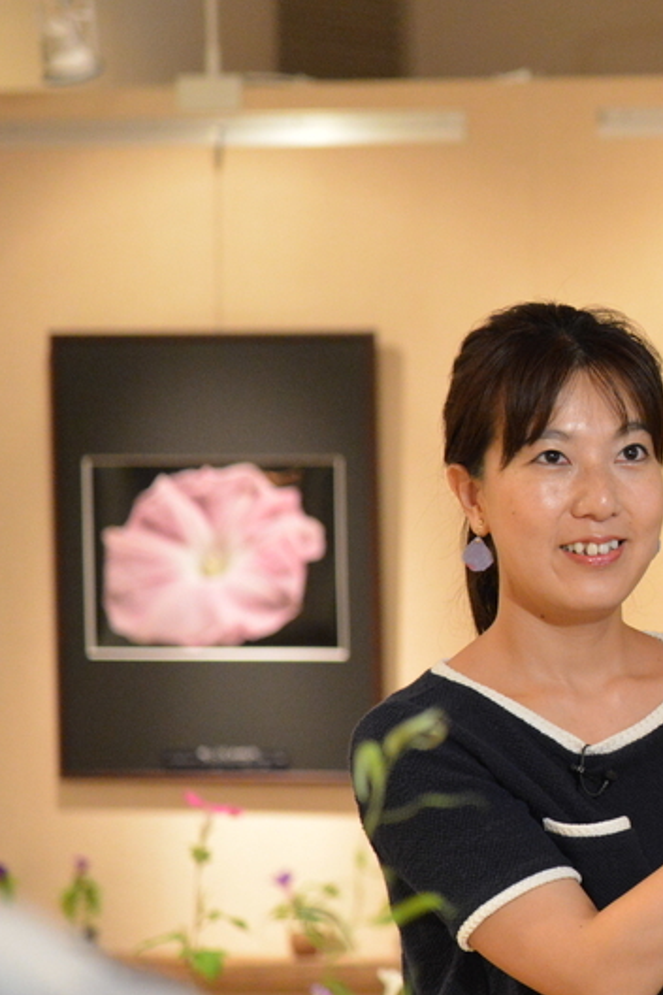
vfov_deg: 7.5
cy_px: 485
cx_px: 1042
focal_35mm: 273
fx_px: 7541
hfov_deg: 5.0
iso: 5000
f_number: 4
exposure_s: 1/125
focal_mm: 120
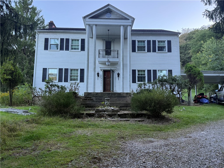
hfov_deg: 71.6
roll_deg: -0.3
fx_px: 155
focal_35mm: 24
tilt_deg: +9.0
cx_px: 112
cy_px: 84
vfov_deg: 56.8
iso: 64
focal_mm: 6.76
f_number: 1.78
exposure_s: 1/121
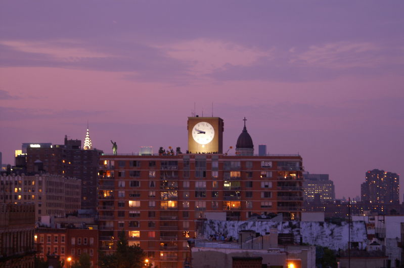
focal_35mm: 105
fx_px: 1177
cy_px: 134
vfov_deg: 13.0
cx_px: 202
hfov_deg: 19.5
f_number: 5.6
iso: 400
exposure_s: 1/2
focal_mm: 70
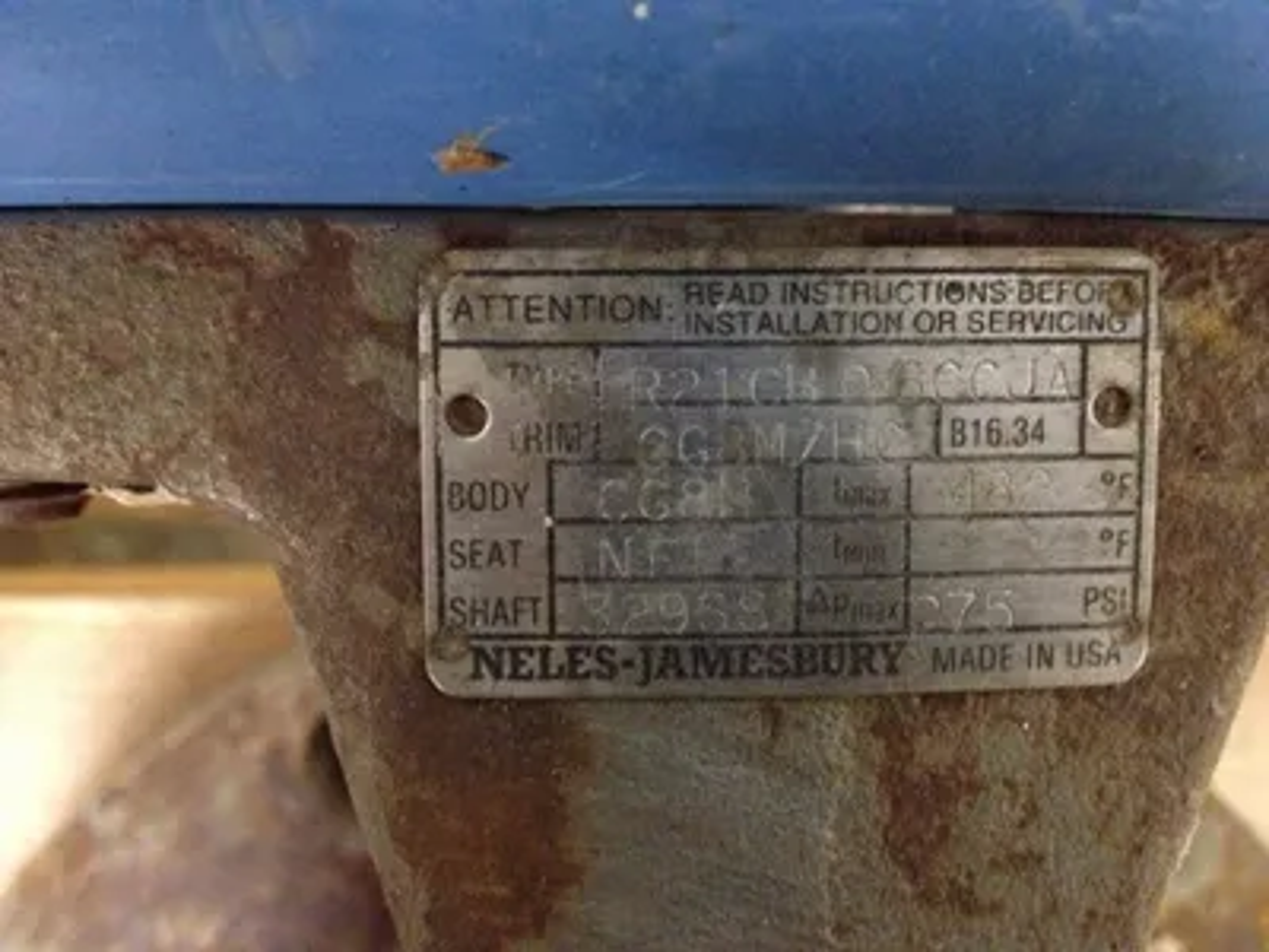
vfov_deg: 40.7
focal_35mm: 35
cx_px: 634
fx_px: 1283
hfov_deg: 52.6
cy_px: 476
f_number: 2.4
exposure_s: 1/15
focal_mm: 4.28
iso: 800
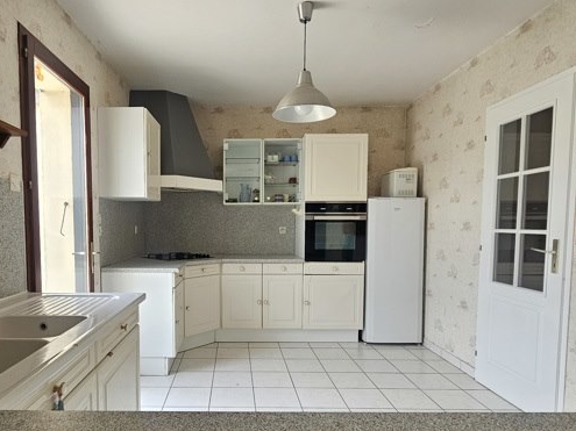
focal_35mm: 21
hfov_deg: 78.3
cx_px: 236
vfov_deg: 63.0
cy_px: 254
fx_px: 349
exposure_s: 1/190
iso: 125
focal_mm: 2.2
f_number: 2.2
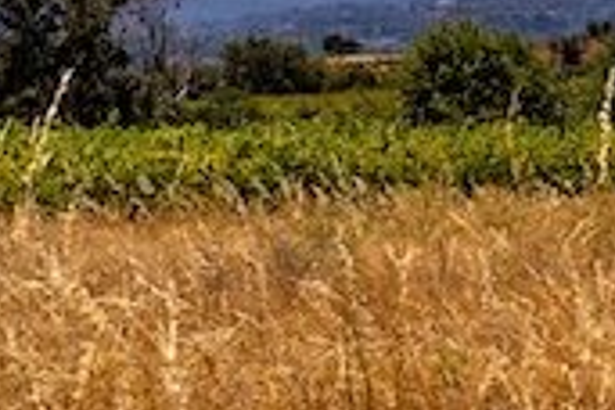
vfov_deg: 4.1
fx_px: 5688
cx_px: 755
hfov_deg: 6.2
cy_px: -95
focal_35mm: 333
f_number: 8
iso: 100
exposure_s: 1/500
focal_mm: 85
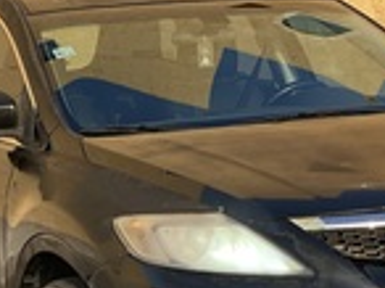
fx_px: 1810
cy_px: 284
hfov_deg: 12.1
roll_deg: +3.8
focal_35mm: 163
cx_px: 268
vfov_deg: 9.0
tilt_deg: -6.2
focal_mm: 6
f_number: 2
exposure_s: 1/304
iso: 32
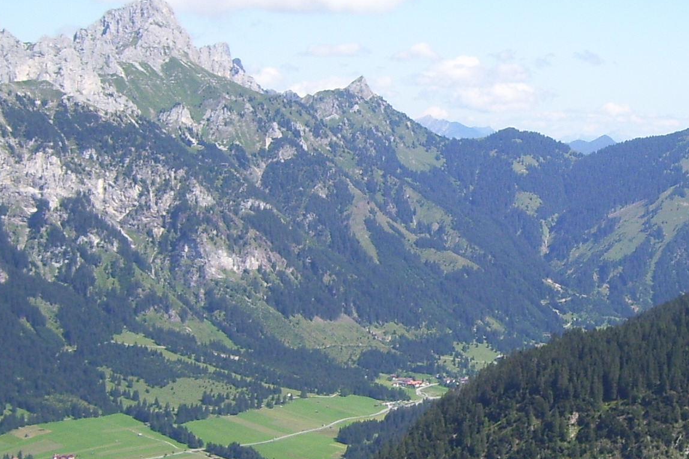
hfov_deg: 21.5
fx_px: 1780
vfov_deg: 14.7
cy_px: 205
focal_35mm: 93
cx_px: 600
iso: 80
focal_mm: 6
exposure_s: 1/400
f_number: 4.8
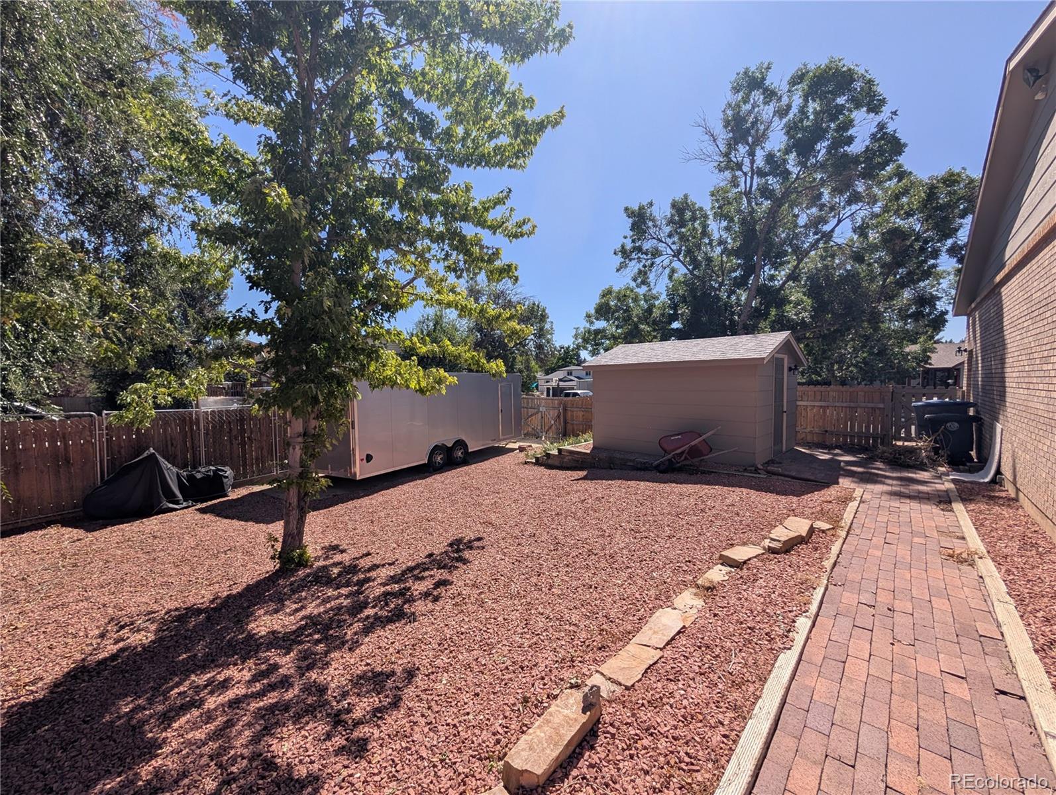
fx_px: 367
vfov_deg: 94.6
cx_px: 528
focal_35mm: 12
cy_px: 398
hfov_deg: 110.5
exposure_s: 1/2660
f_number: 1.7
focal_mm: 2.02
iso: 54
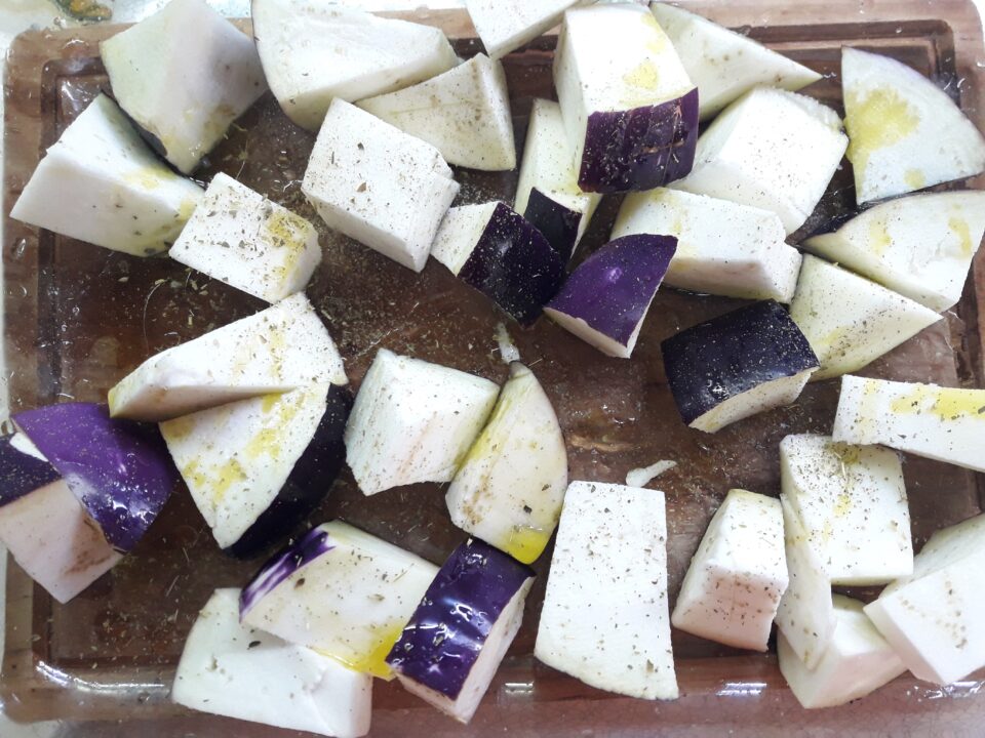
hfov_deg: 63.4
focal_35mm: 28
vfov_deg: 49.7
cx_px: 492
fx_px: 797
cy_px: 369
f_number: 1.9
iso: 125
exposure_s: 1/33
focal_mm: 3.7
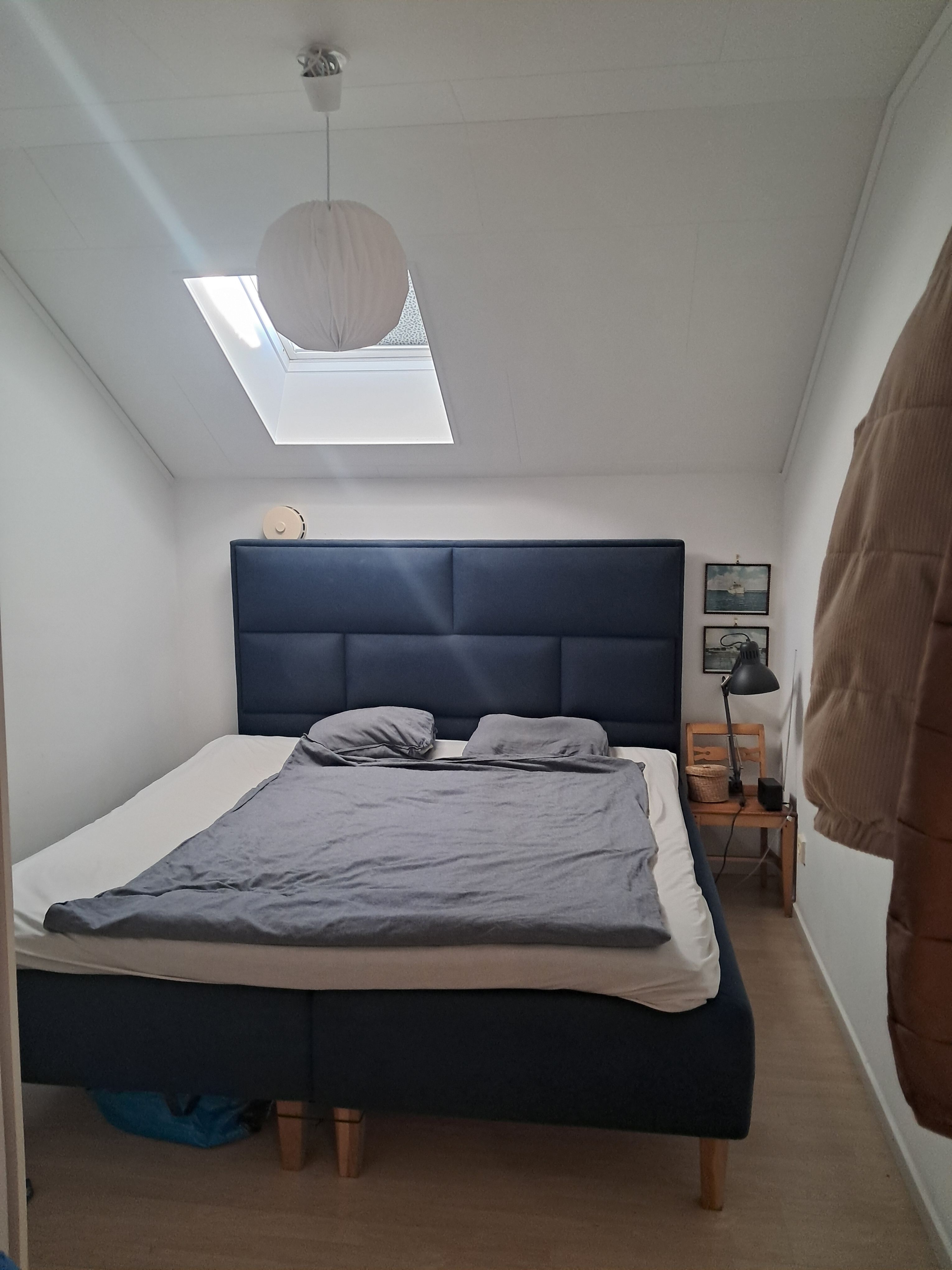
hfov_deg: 51.4
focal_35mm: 27
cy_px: 635
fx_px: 990
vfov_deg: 65.3
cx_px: 476
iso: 400
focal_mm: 4
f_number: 1.8
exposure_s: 1/50
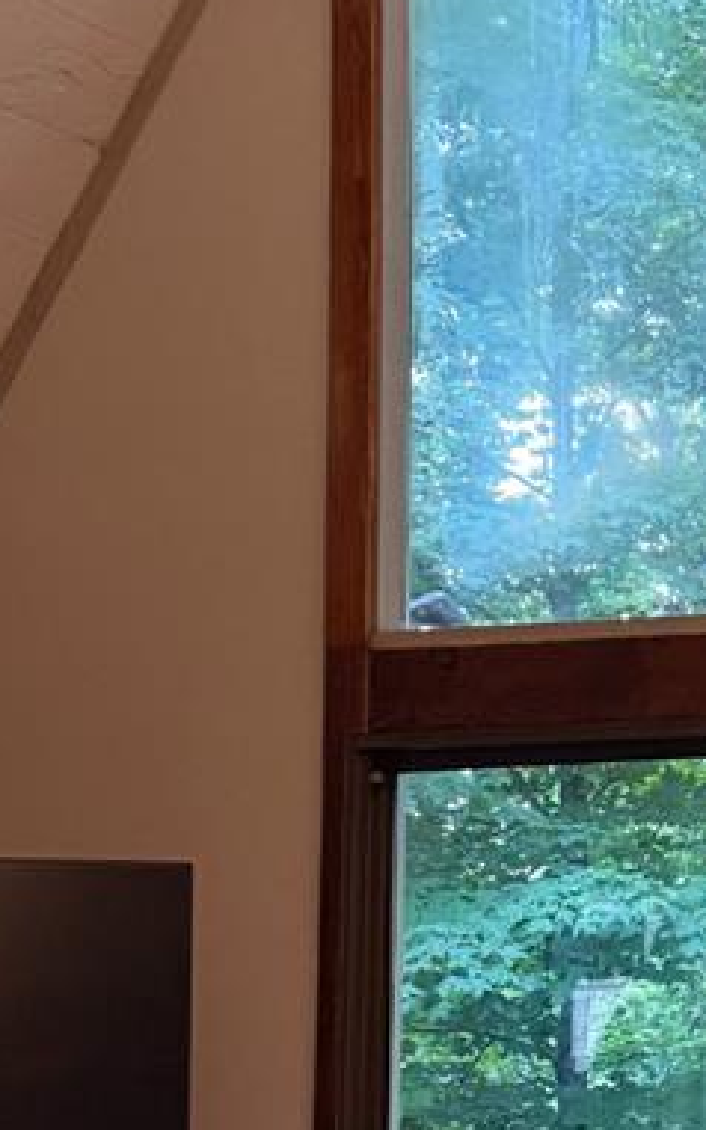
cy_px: 657
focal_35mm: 100
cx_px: 1277
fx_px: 3080
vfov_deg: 20.8
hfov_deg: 12.0
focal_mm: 6.76
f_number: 1.78
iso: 400
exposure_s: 1/60
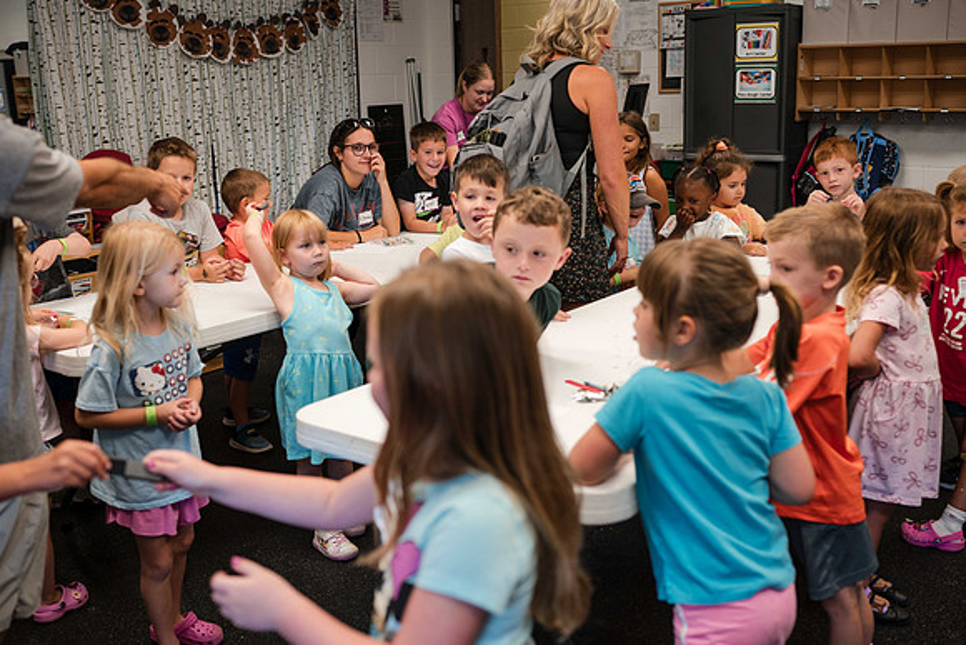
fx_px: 1031
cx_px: 477
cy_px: 310
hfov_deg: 50.2
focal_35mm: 38
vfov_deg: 34.7
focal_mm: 35
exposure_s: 1/125
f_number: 2.8
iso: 500
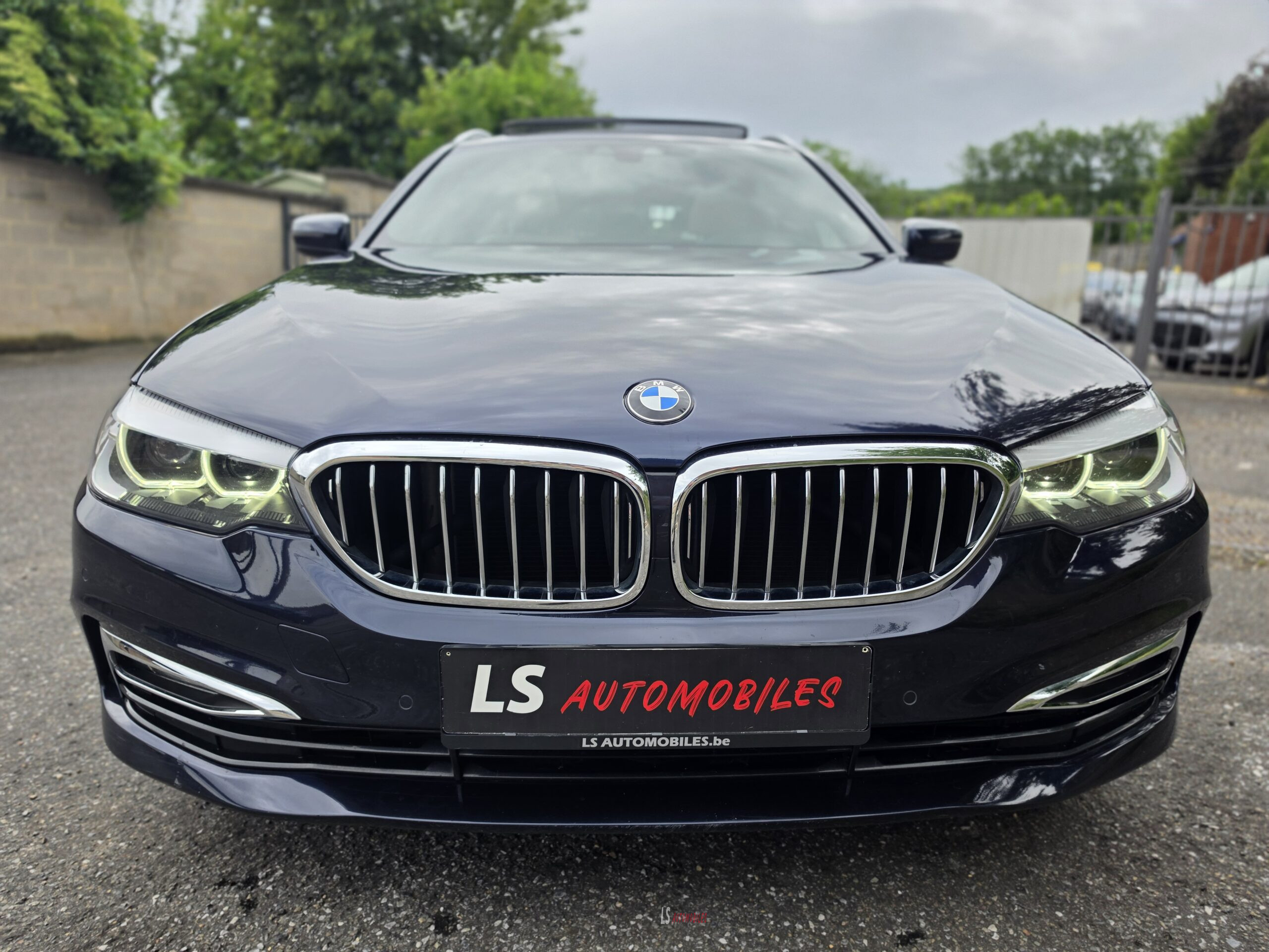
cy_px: 476
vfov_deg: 58.9
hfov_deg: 73.9
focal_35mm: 23
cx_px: 634
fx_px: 843
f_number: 1.4
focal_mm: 6.5
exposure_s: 1/2782
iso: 64
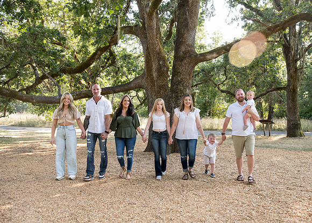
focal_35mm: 35
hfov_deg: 54.0
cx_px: 166
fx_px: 306
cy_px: 118
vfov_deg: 40.0
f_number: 4.5
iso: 2500
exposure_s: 1/500
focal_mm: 31
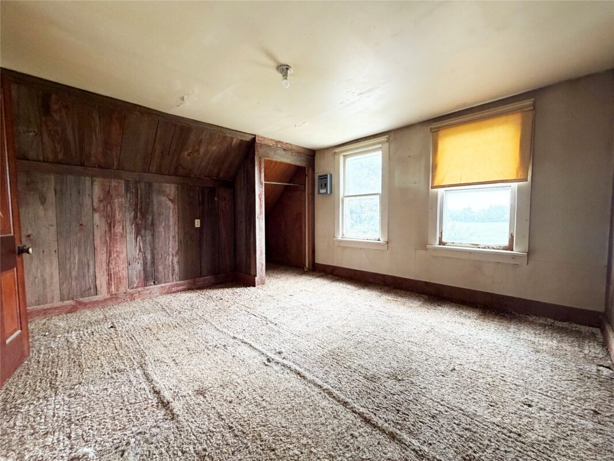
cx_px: 307
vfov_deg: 85.7
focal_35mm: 14
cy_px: 230
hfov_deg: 102.1
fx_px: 248
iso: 320
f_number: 2.2
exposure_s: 1/65
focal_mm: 2.22
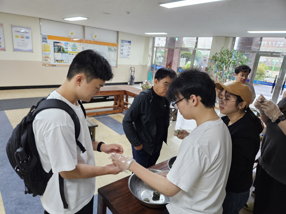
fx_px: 190
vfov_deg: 58.9
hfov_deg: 73.9
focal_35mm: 23
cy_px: 107
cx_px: 143
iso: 400
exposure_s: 1/120
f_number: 1.8
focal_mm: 5.4
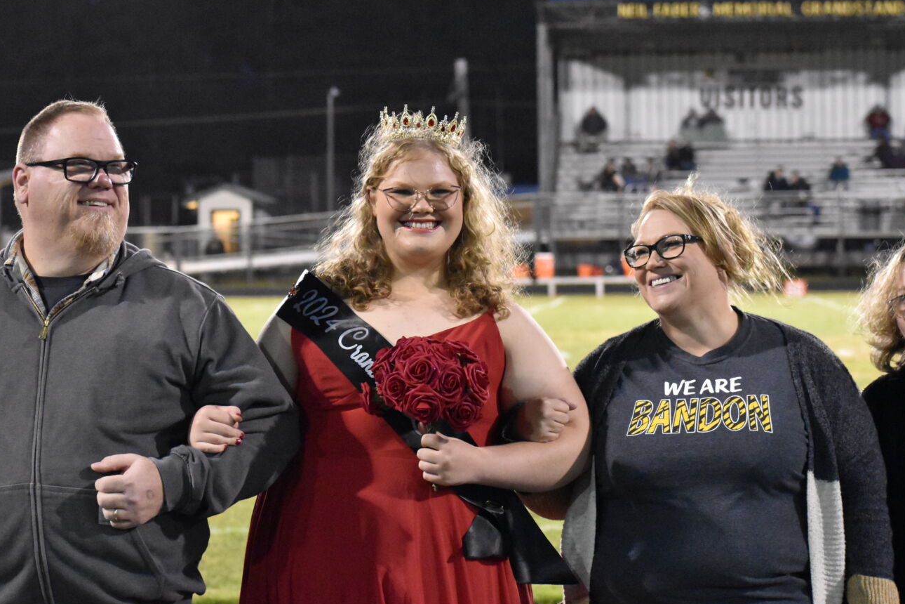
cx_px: 476
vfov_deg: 11.0
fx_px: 3142
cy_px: 315
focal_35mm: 125
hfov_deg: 16.4
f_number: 4.5
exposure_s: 1/80
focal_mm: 70
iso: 8000
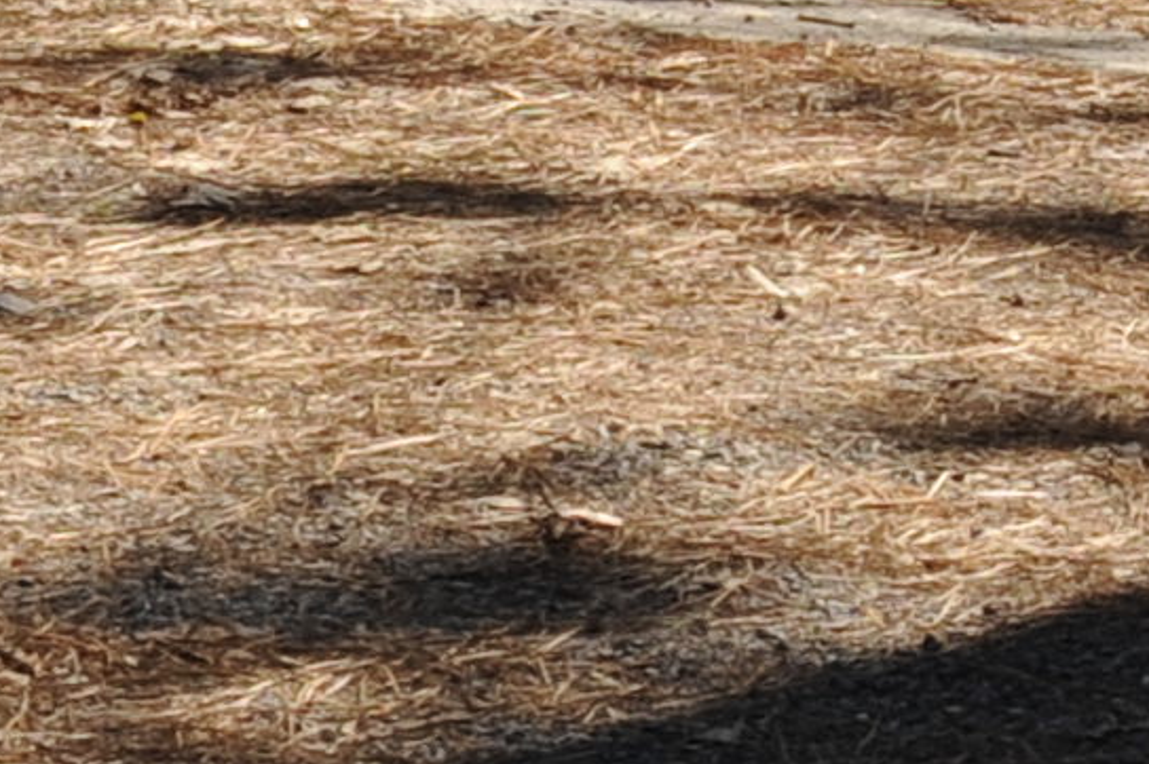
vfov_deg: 4.7
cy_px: -1781
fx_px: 8740
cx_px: 2049
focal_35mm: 274
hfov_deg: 7.3
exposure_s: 1/160
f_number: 11
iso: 250
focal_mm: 35
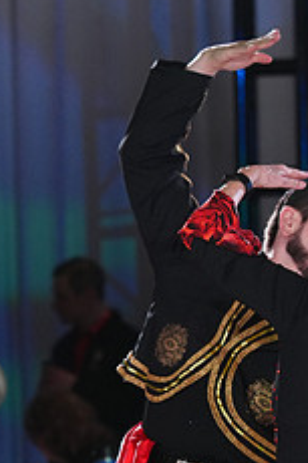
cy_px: 535
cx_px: 361
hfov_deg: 3.5
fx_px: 4999
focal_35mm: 389
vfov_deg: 5.3
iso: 2500
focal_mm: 154
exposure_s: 1/400
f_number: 4
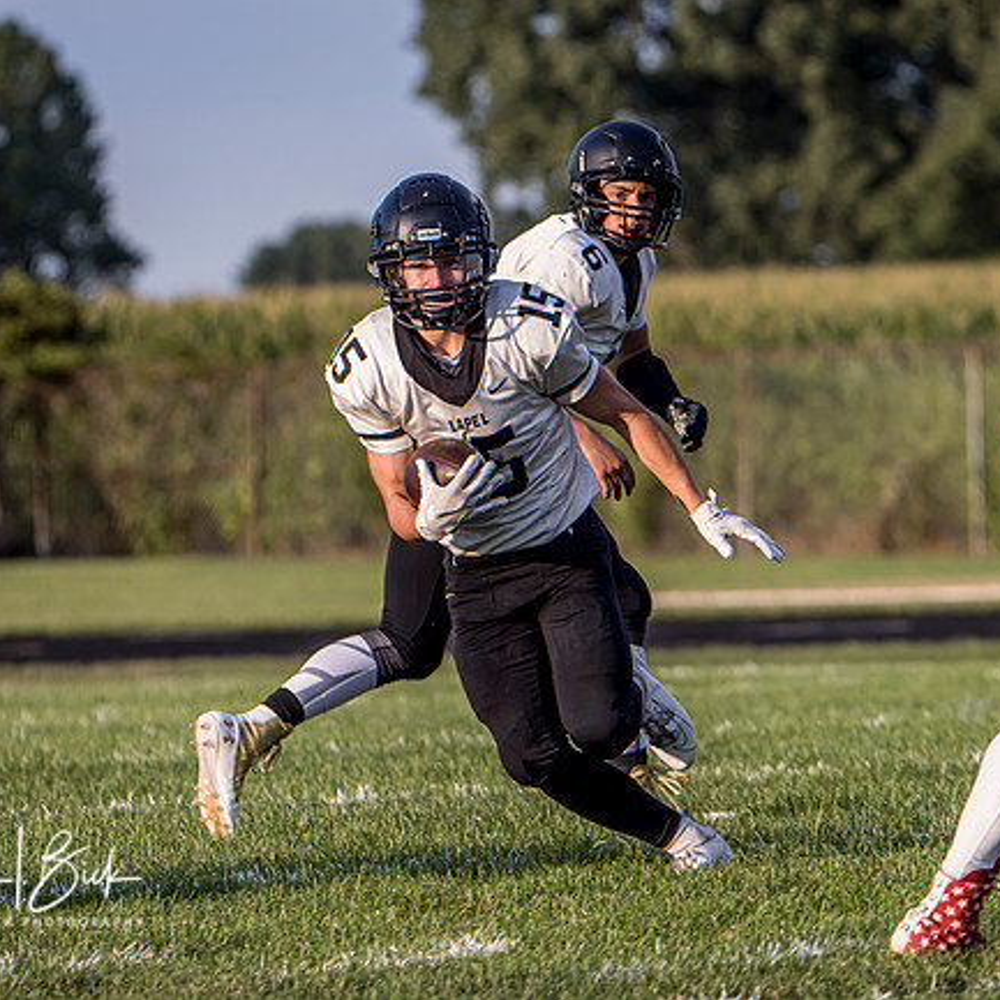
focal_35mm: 475
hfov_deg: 3.7
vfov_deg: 3.7
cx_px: 483
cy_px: 500
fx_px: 15525
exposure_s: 1/1600
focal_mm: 200
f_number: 4
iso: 400
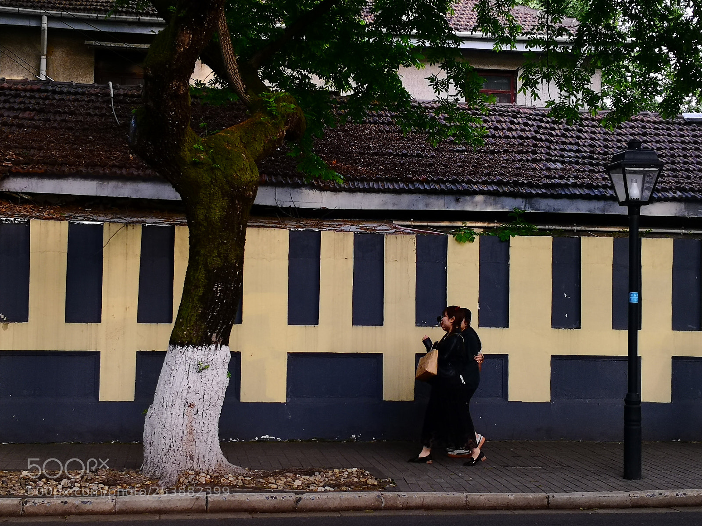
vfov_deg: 27.0
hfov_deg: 35.5
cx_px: 351
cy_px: 263
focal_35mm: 54
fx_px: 1095
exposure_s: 1/120
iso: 64
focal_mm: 3.95
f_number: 1.6
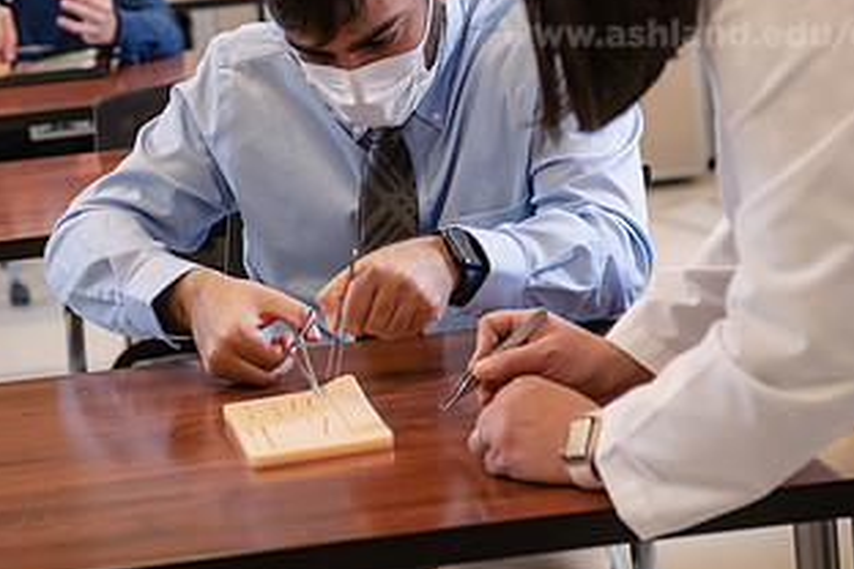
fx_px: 2562
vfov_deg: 12.6
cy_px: 92
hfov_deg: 18.9
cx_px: 378
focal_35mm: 108
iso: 1000
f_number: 3.5
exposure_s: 1/160
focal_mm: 58
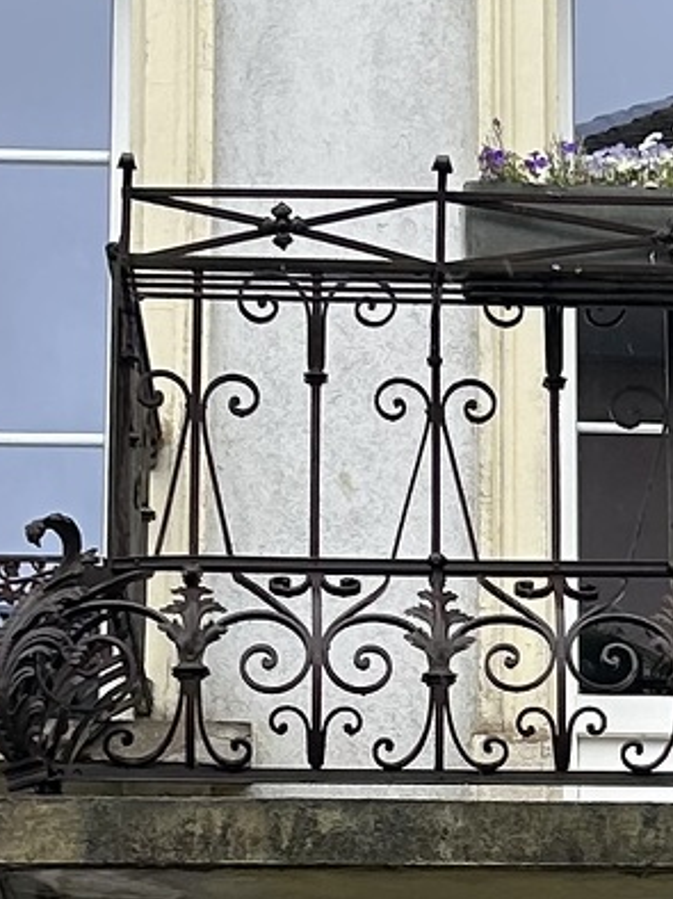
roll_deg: +0.7
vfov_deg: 11.7
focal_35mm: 169
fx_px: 4386
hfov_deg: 8.7
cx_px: 732
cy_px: 698
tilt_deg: +16.7
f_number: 1.5
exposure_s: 1/718
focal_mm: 5.7
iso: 50
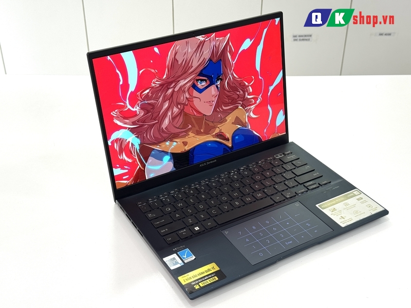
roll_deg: +1.2
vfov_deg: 30.3
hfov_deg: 39.7
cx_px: 206
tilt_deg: -33.0
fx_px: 570
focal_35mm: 48
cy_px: 154
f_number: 1.78
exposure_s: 1/121
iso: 64
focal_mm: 6.76
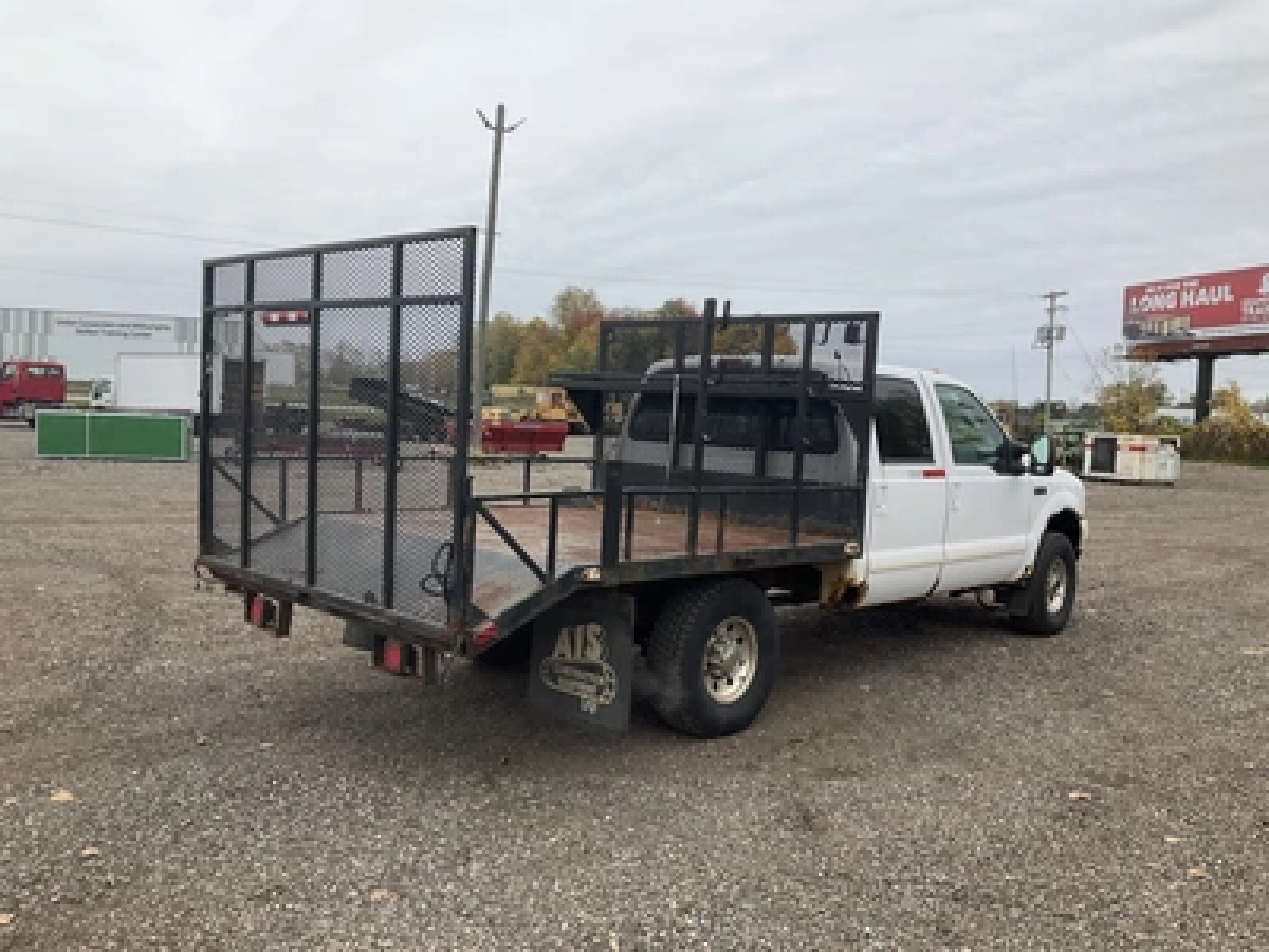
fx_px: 1063
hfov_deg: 61.7
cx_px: 634
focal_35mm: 29
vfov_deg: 48.2
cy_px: 476
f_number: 1.8
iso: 25
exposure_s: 1/568
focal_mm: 3
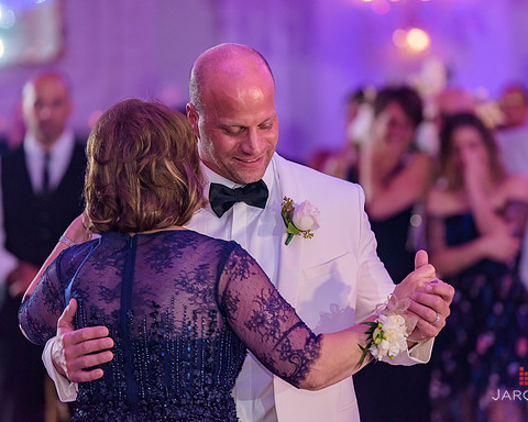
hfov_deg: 9.5
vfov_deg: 7.6
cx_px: 278
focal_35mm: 204
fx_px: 3188
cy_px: 212
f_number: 3.2
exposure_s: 1/125
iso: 1600
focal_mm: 180
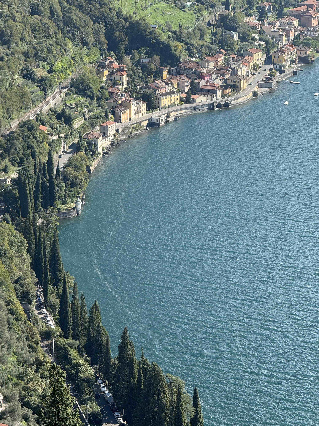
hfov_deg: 12.3
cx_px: 160
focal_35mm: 120
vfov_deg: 16.4
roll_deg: +0.1
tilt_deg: -14.0
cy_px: 213
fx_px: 1474
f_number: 2.8
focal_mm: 15.66
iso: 50
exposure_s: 1/567
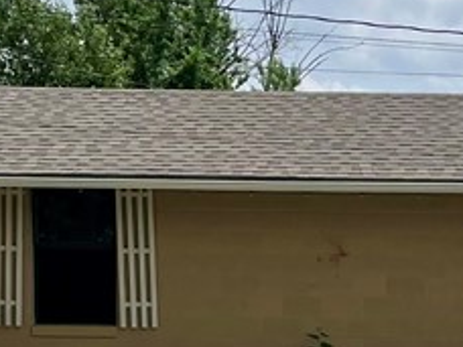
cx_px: 396
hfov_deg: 16.7
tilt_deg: -6.2
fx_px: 1565
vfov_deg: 12.4
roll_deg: +0.0
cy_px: 424
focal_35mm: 117
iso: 32
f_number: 1.6
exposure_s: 1/11905
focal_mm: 4.2
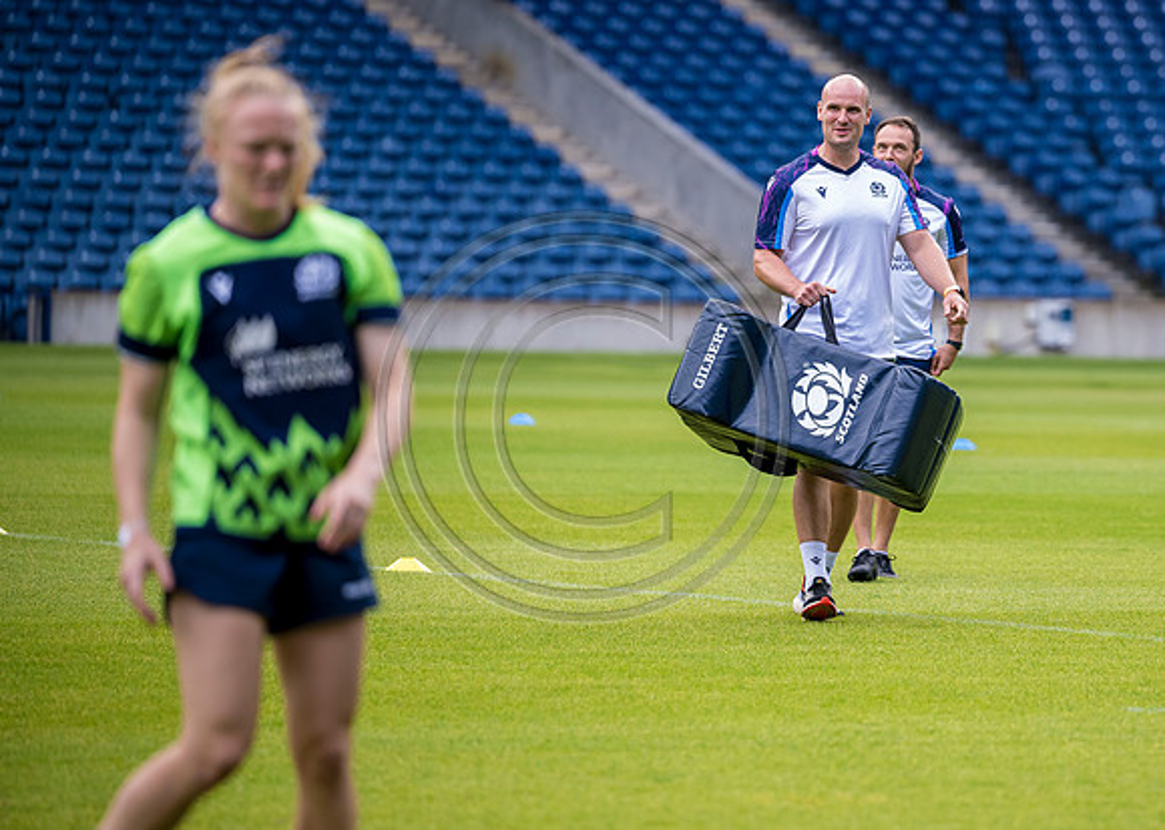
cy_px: 372
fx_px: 9449
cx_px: 850
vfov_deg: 5.0
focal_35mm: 286
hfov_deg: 7.0
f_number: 3.2
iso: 800
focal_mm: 200
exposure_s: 1/1250
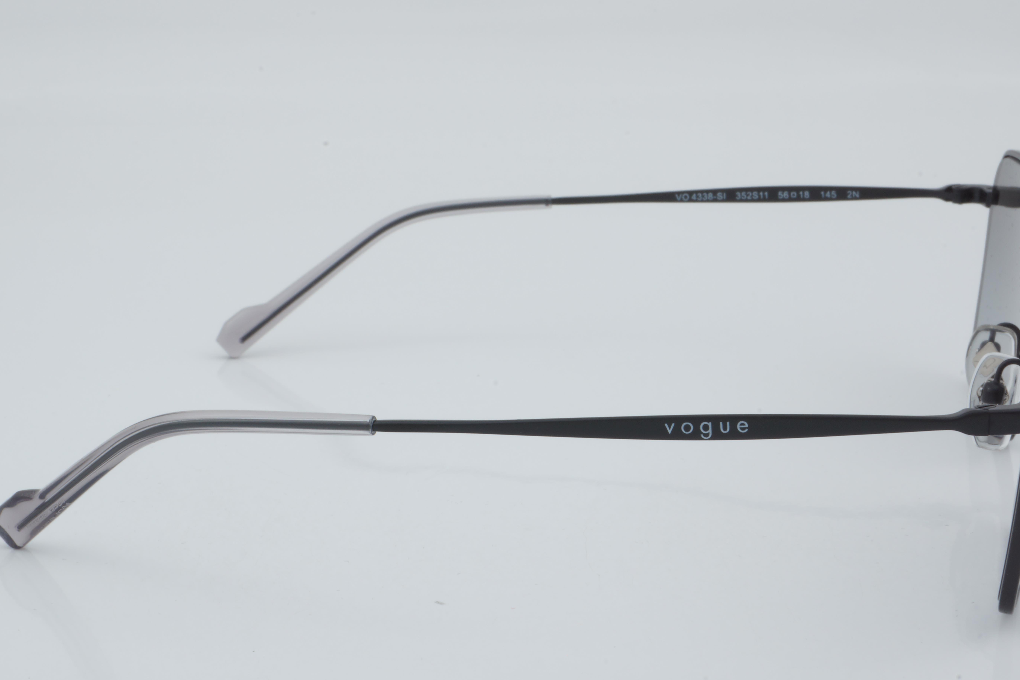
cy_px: 353
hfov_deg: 24.8
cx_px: 531
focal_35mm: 82
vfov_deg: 16.7
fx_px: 2323
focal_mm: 50
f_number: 29
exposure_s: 1/4
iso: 100
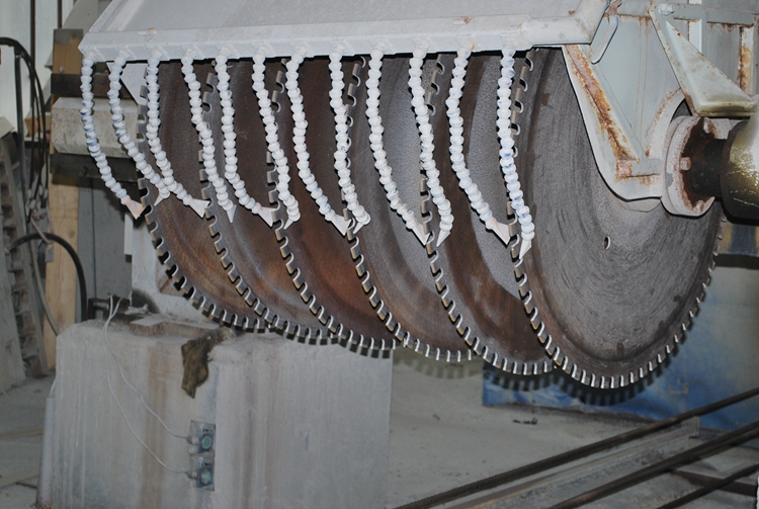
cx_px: 380
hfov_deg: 28.0
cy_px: 254
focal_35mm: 72
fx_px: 1521
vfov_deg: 19.0
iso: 200
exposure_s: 1/60
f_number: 5.6
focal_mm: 48
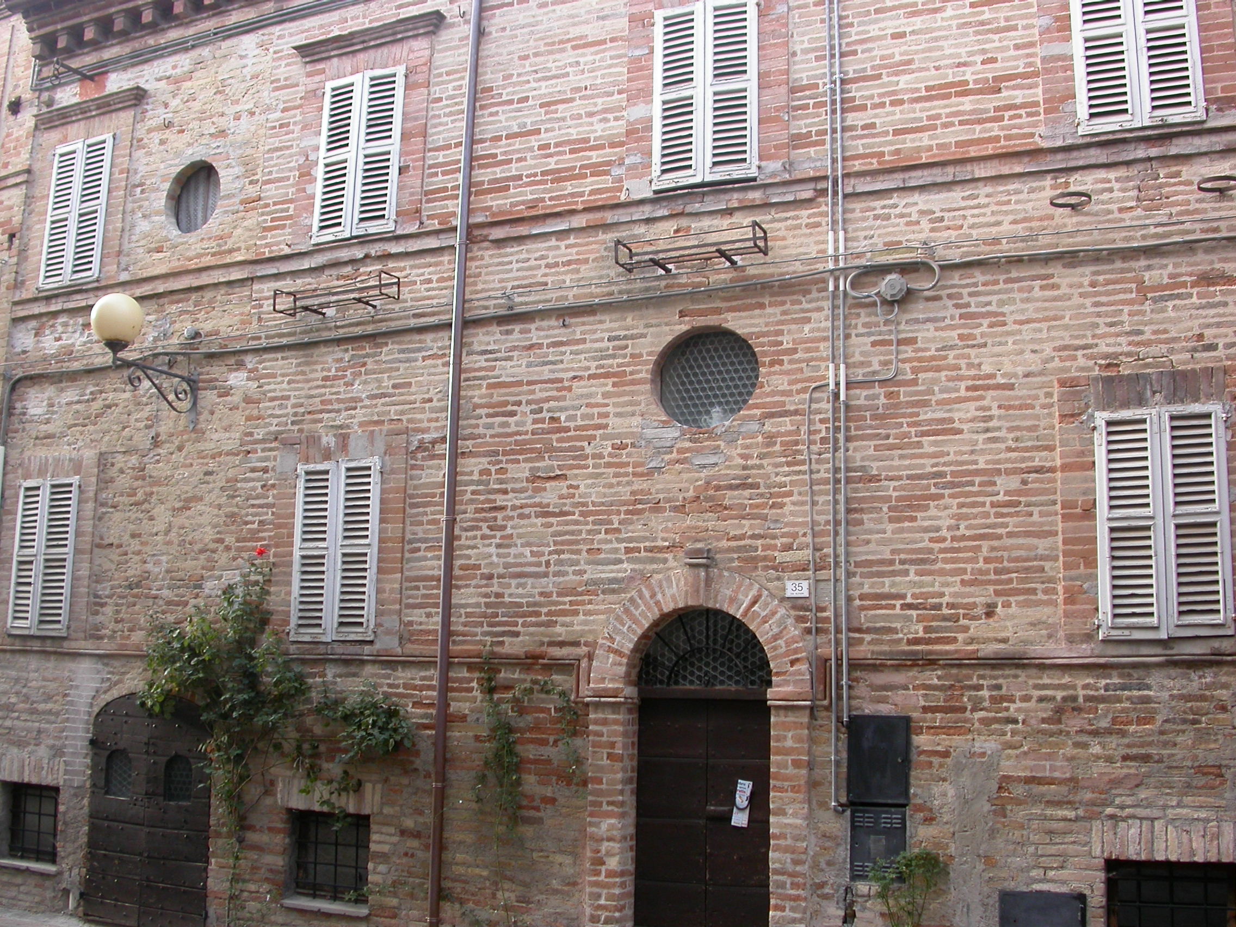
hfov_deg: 49.0
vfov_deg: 37.7
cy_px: 464
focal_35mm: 38
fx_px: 1357
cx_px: 618
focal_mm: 7.85
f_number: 3.3
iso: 100
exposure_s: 1/52.7
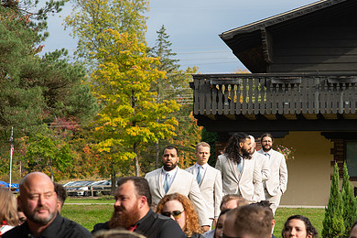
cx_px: 216
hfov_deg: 15.4
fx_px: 1319
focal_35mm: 133
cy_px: 172
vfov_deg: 10.3
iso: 640
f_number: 6.3
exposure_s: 1/640
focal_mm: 85
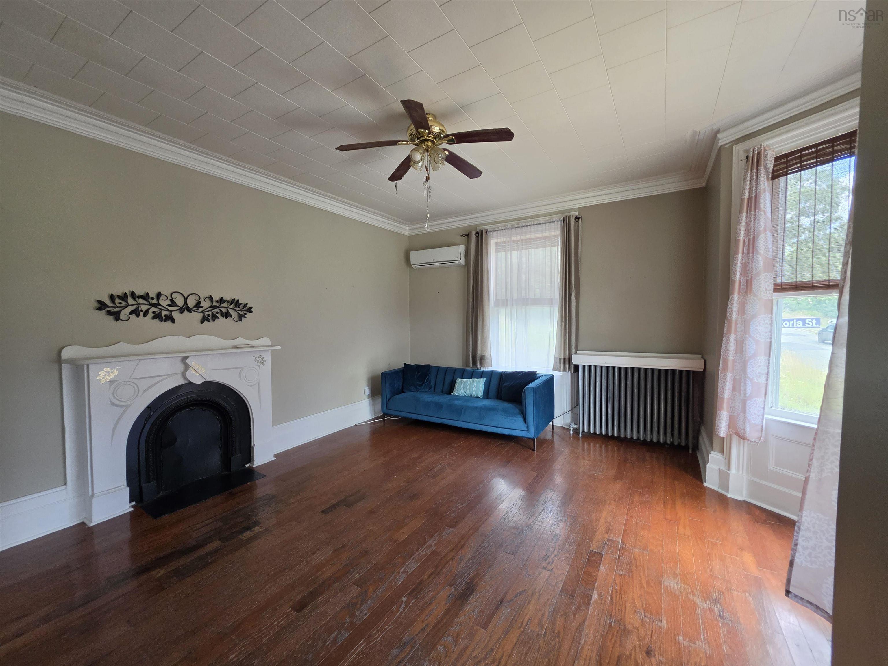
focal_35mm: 13
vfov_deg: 89.9
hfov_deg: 106.2
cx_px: 444
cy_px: 333
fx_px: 333
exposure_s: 1/120
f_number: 1.9
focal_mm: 2.2
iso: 200
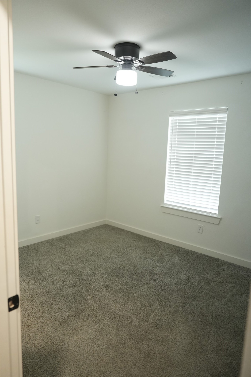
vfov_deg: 73.7
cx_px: 126
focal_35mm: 24
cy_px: 188
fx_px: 251
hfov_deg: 53.1
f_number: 2.8
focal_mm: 24
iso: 2000
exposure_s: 1/200
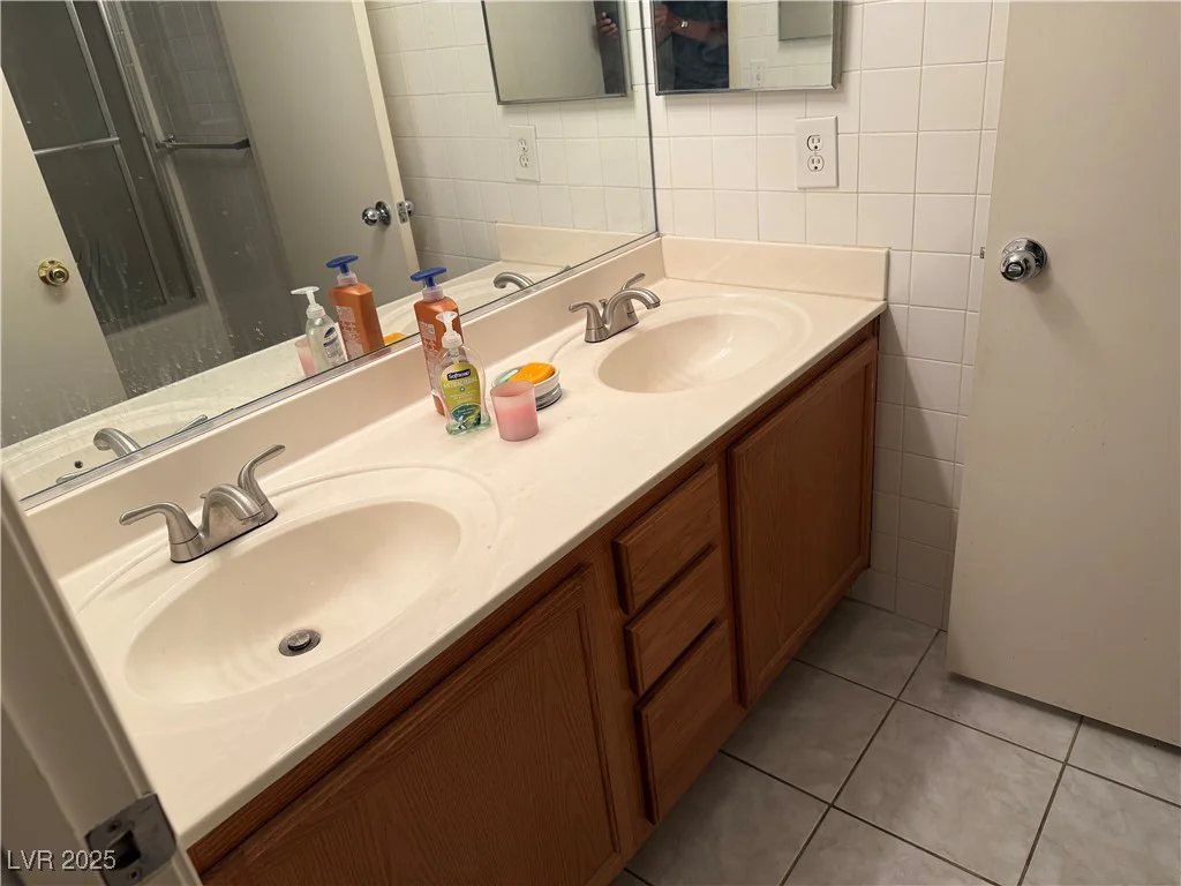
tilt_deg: -26.8
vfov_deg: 56.8
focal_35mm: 24
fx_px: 819
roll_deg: +7.1
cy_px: 443
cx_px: 590
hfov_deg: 71.6
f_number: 1.78
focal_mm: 6.76
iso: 125
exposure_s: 1/60
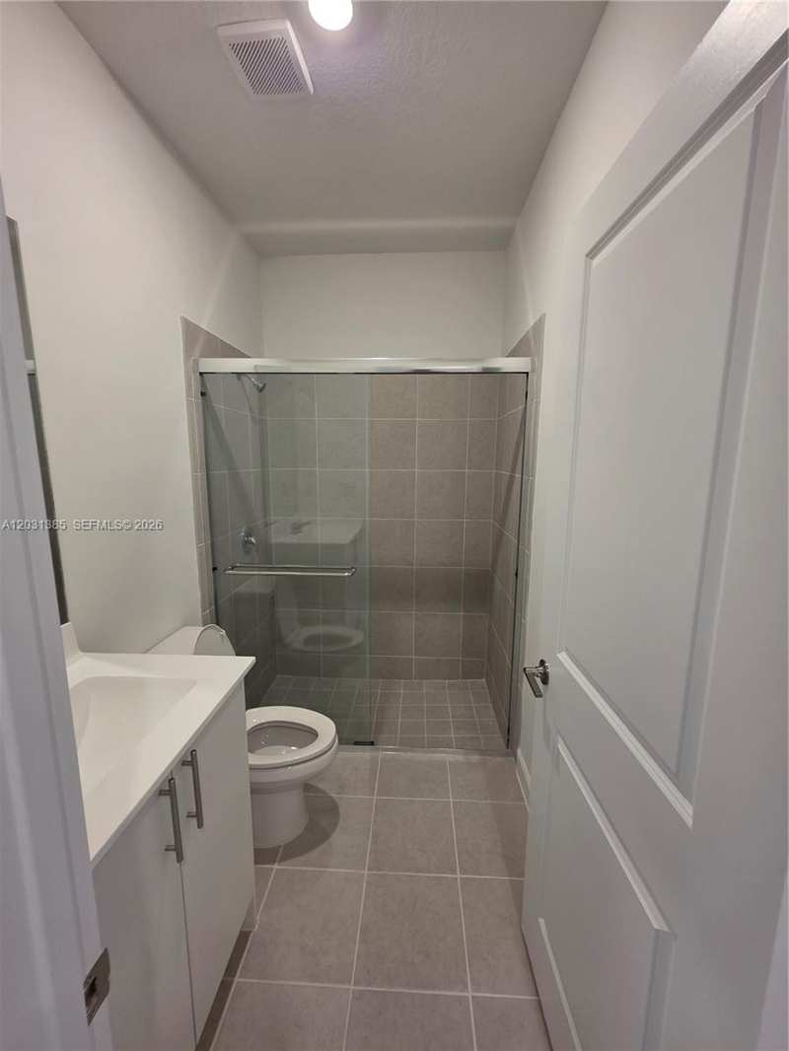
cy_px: 526
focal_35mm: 13
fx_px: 395
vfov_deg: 106.2
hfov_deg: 89.9
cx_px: 394
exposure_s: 1/60
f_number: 1.9
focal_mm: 2.2
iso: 160
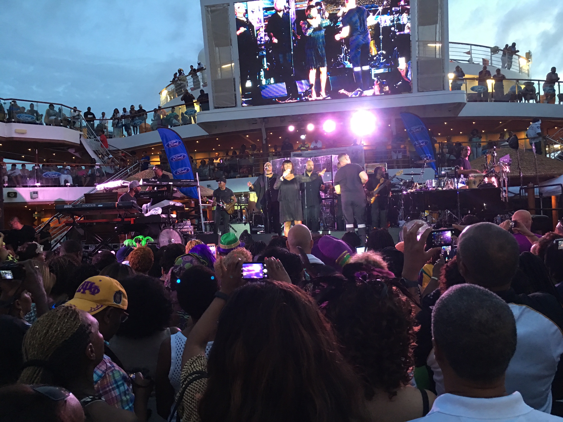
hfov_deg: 61.7
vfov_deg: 48.2
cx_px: 282
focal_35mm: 29
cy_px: 211
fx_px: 472
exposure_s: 1/15
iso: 80
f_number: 2.2
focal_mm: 4.15
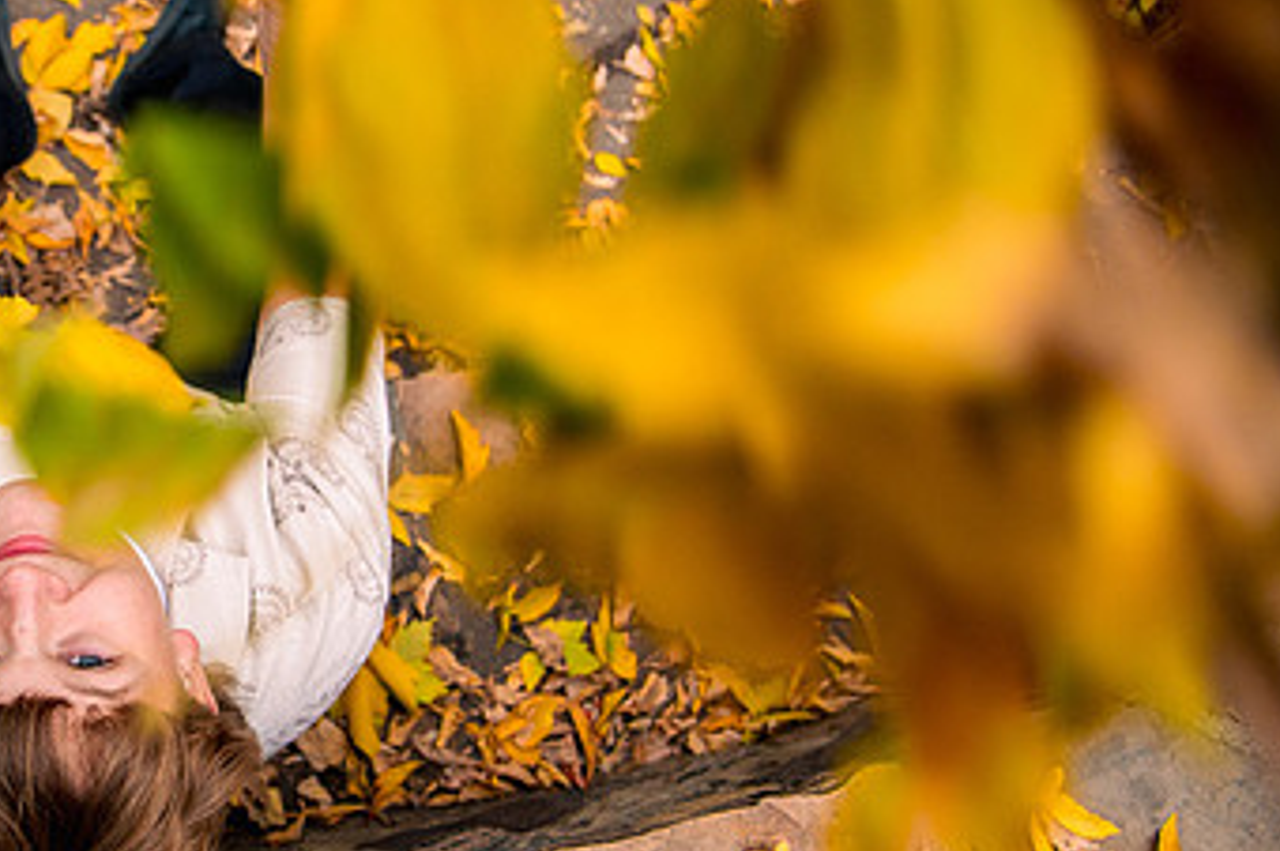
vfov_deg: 28.0
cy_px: 411
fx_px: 1705
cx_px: 67
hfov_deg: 37.7
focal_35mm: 48
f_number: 4
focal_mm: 24
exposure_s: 1/160
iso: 640
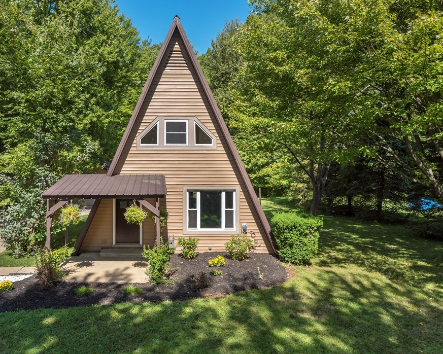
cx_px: 179
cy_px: 175
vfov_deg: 51.5
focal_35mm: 28
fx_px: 367
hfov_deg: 61.7
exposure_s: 1/400
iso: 200
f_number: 9
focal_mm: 24
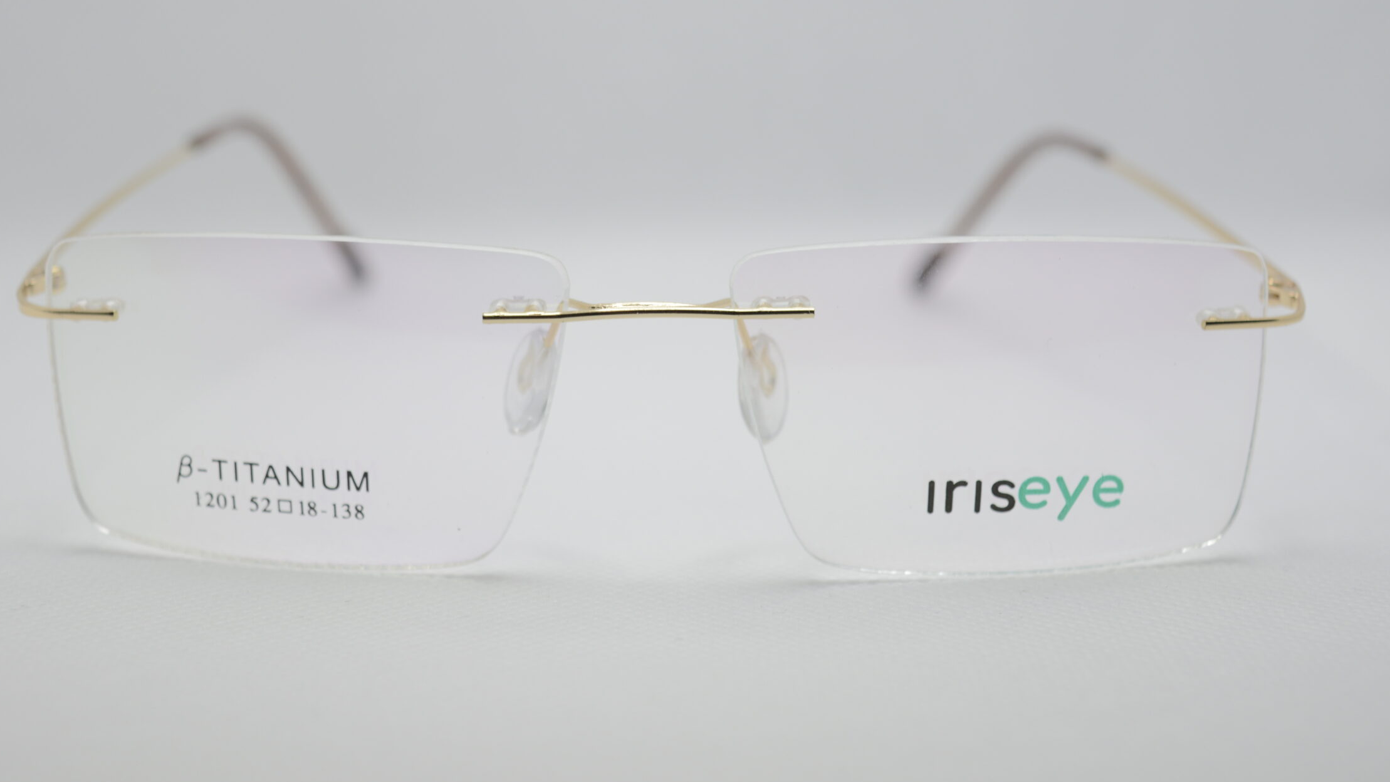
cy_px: 303
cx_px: 652
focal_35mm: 82
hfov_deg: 26.0
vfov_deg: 14.8
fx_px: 3008
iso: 250
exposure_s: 1/125
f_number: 5.6
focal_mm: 45
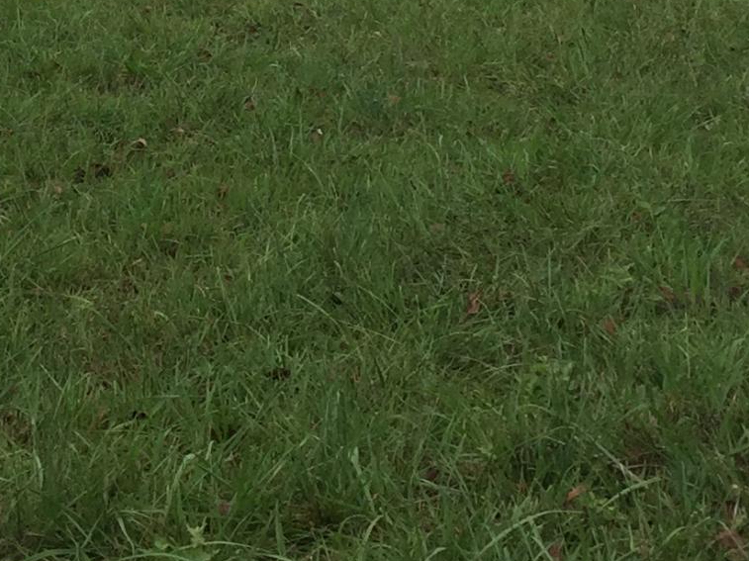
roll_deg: -0.4
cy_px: -262
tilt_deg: -2.2
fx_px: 2487
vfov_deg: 12.3
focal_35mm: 115
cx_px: 178
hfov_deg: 17.0
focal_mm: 4.15
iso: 32
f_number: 2.2
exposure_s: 1/964
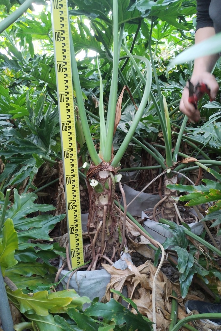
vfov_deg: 65.5
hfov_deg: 46.3
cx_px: 99
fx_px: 258
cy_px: 168
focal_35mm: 28
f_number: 1.8
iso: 442
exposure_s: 1/25
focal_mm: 4.75
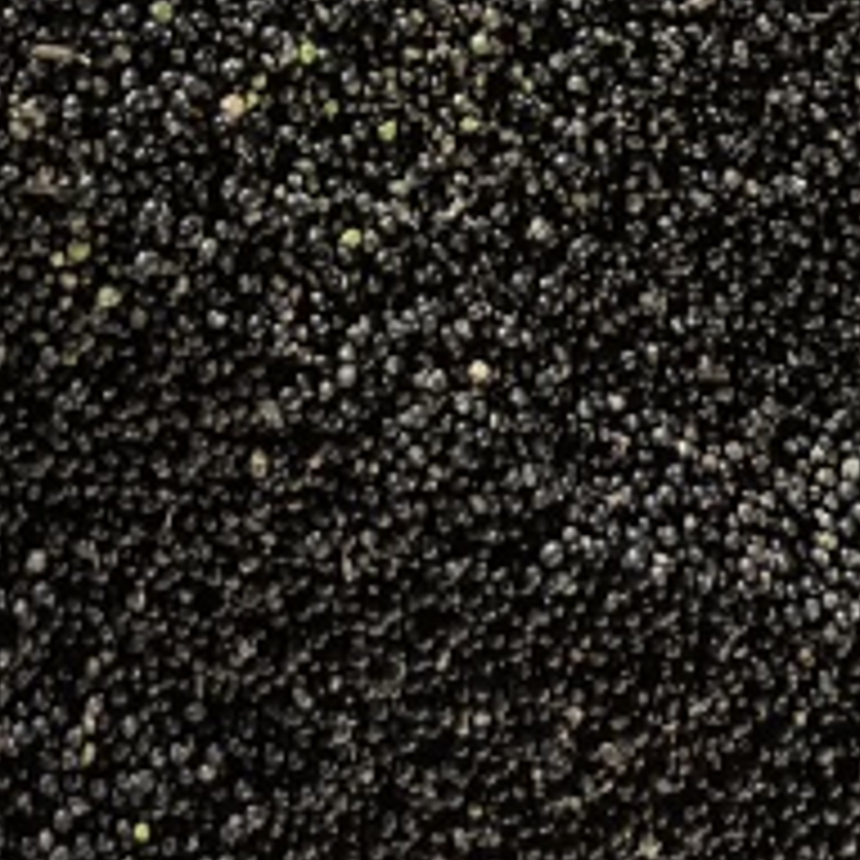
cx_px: 180
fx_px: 3738
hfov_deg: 13.1
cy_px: -619
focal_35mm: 133
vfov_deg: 12.2
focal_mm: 6.98
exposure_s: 1/40
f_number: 1.4
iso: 640
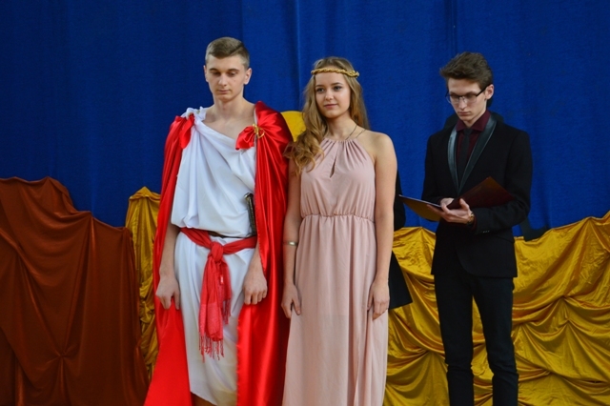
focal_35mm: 78
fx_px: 1321
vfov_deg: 17.5
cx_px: 305
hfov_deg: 26.0
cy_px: 203
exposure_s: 1/15
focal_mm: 52
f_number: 5
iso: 800
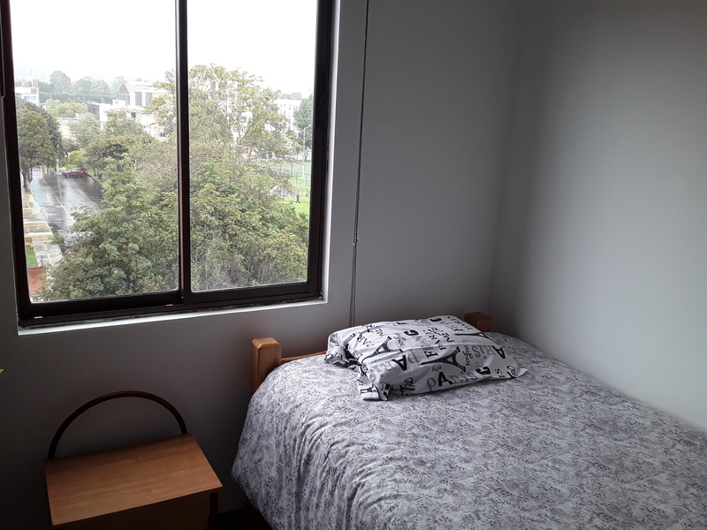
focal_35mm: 31
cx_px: 354
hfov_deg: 58.4
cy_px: 265
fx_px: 633
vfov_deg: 45.4
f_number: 2.2
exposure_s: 1/60
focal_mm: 3.3
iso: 50
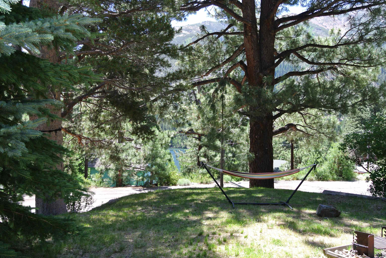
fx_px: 376
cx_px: 193
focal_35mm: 35
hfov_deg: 54.4
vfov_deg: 37.9
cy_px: 129
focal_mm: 13
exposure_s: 1/100
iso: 100
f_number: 5.6
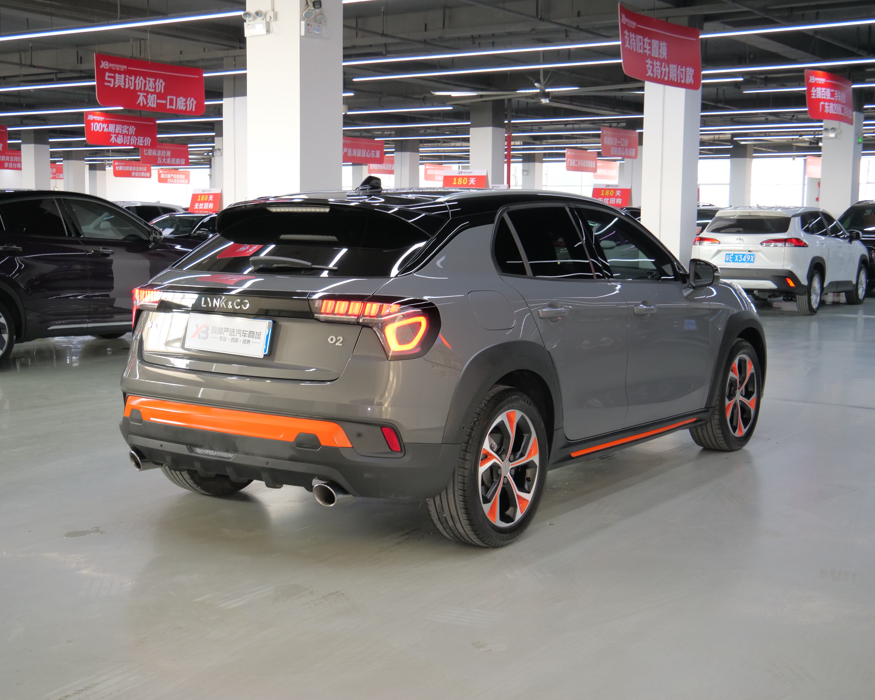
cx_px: 438
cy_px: 350
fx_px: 1191
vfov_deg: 32.7
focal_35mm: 46
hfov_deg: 40.3
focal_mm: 22
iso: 800
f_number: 4.2
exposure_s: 1/20
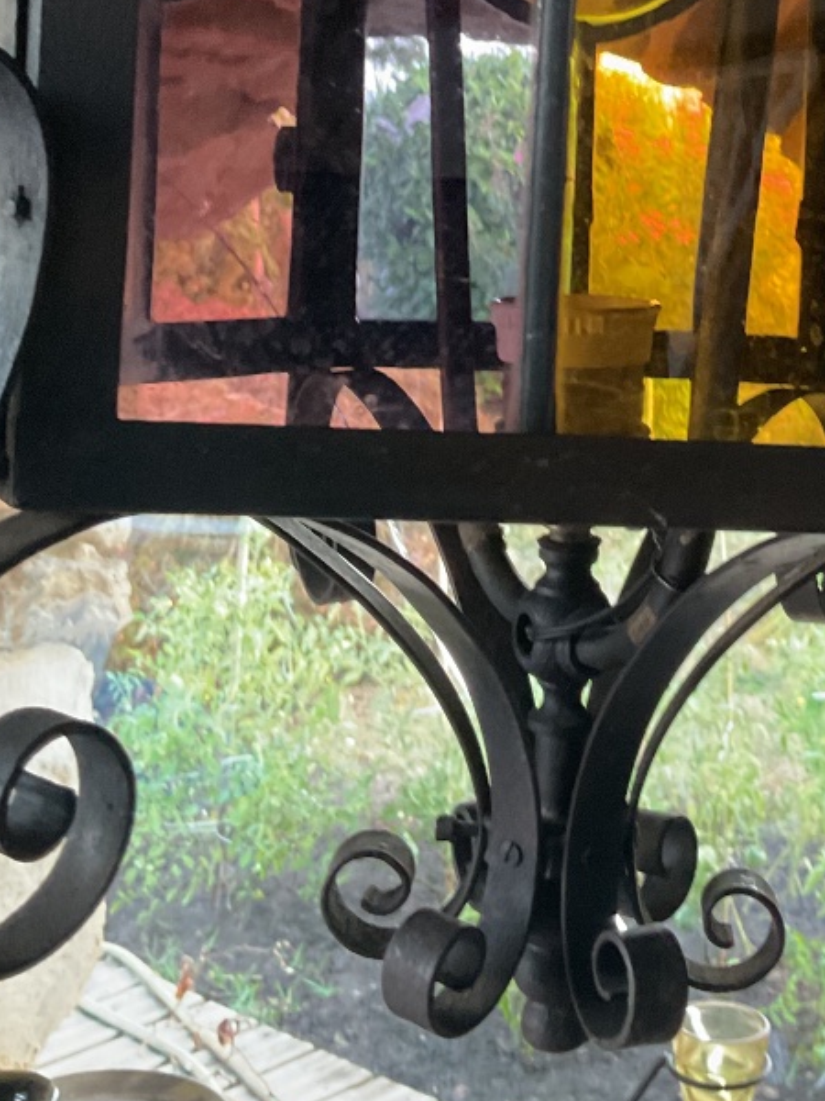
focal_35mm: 58
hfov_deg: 24.9
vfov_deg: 32.0
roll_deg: -1.8
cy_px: 165
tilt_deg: +1.7
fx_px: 1843
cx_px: 625
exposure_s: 1/40
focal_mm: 3
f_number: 1.8
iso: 200
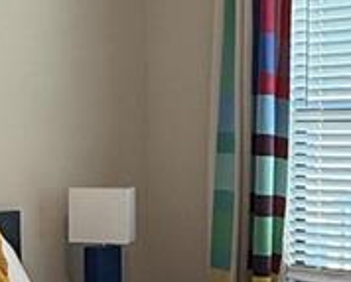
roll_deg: +0.8
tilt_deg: -3.4
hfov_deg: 20.7
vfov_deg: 16.7
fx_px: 957
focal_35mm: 92
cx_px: 138
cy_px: 219
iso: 160
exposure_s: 1/120
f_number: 2.2
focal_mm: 2.22
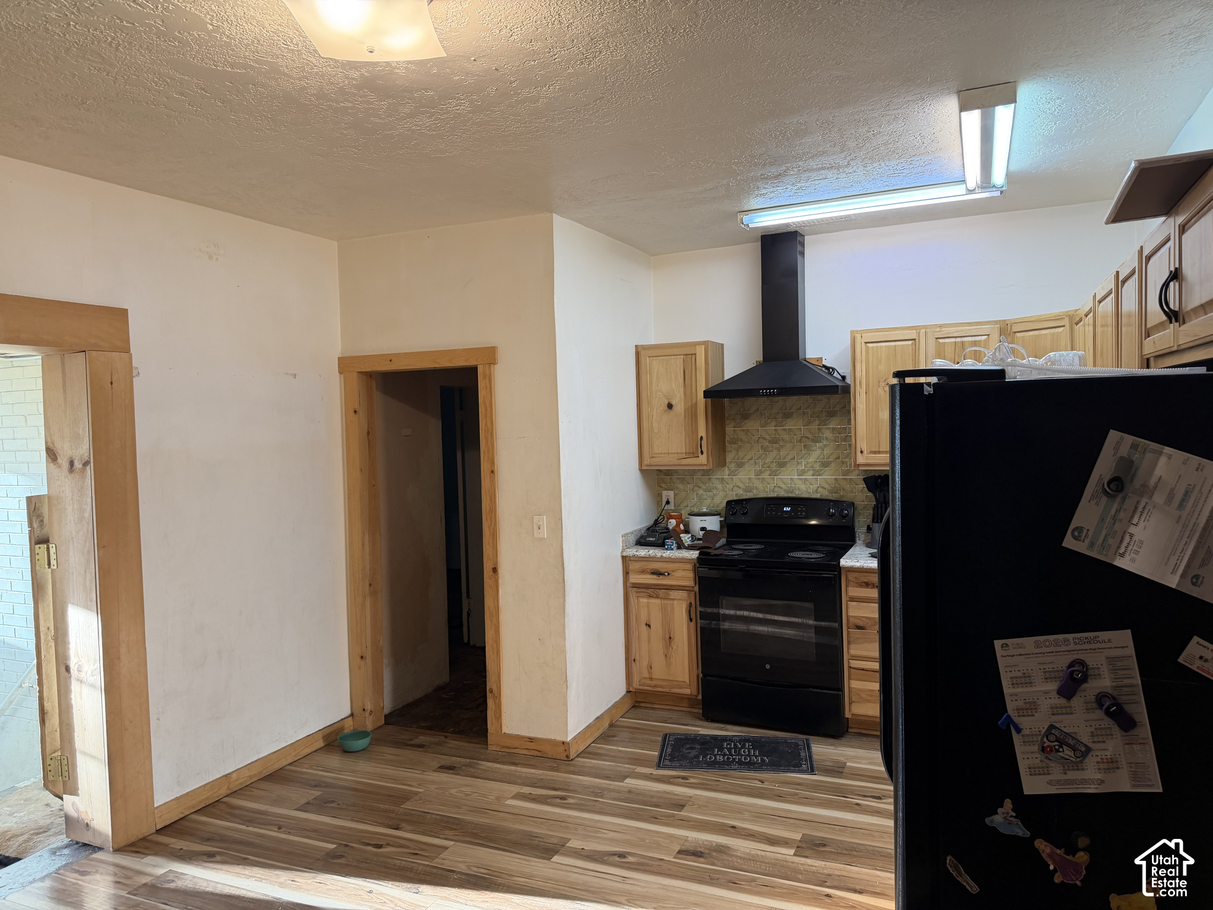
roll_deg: +2.8
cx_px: 606
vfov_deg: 56.8
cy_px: 455
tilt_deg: +1.7
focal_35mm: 24
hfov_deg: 71.6
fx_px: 841
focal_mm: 6.76
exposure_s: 1/120
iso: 200
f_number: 1.78
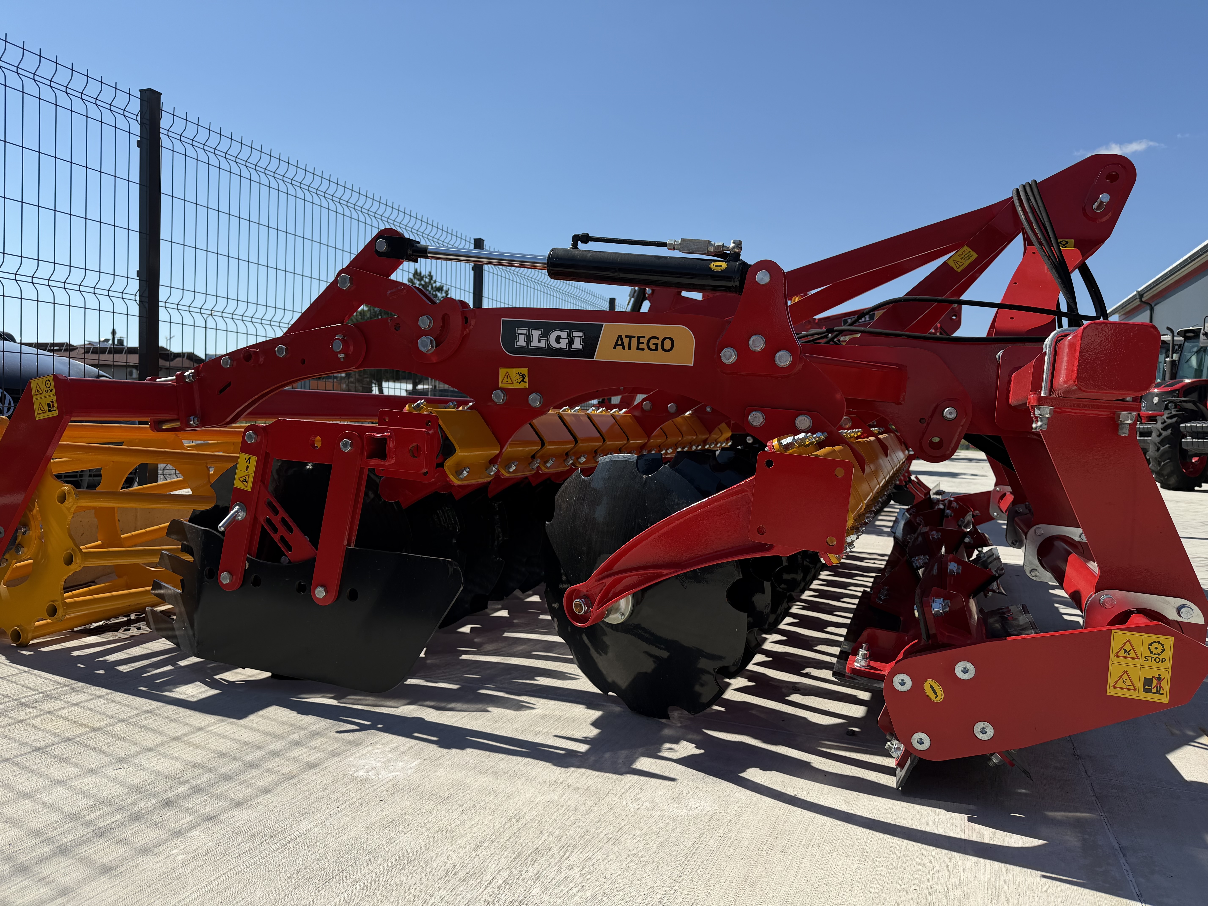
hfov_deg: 71.6
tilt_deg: -2.4
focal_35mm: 24
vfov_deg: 56.8
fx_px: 838
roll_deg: -2.3
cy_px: 453
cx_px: 604
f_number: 1.78
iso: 100
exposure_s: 1/4975
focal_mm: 6.76
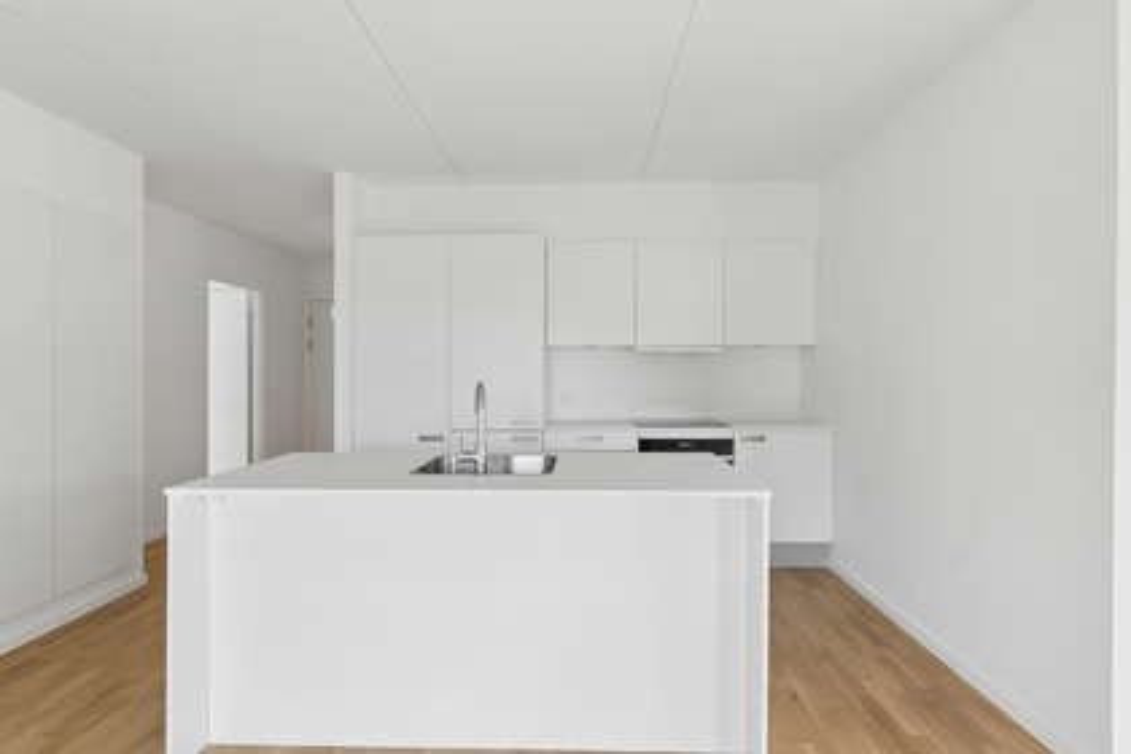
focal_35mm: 19
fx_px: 589
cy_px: 377
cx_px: 566
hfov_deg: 87.7
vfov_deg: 65.2
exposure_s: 1/13
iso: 200
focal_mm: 12.5
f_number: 8
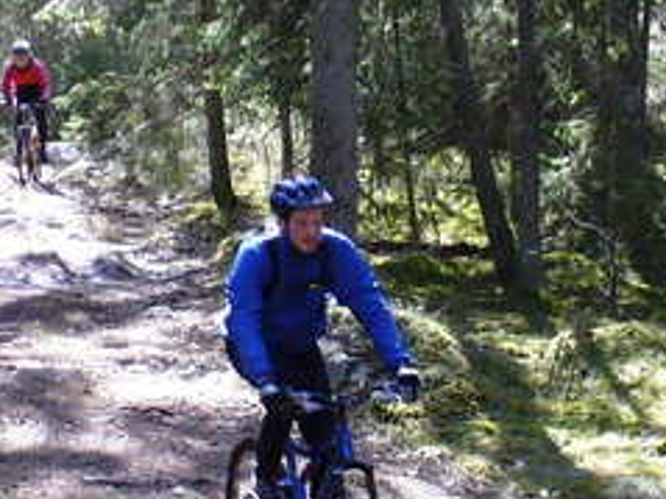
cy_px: 295
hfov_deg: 15.9
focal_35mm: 124
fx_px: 2385
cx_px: 351
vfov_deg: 11.9
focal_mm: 6.1
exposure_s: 1/60
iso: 64
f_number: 2.8
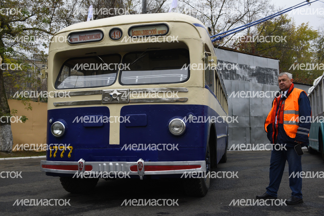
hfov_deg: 54.4
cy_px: 108
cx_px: 162
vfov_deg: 37.9
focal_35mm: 35
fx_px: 315
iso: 1000
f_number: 5.6
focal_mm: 35
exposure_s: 1/400
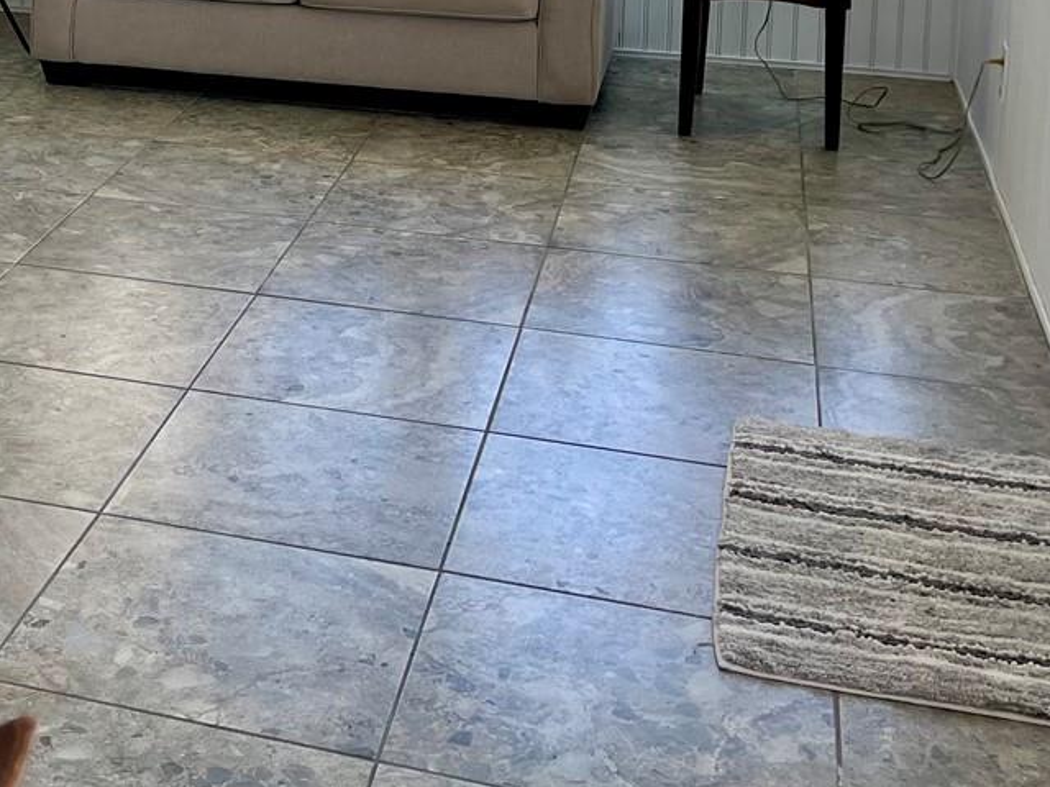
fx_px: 1972
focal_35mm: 65
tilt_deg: -8.0
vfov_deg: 21.1
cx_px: -39
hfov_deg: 27.8
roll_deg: +0.2
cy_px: -138
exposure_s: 1/621
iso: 50
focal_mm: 5.1
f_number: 1.6
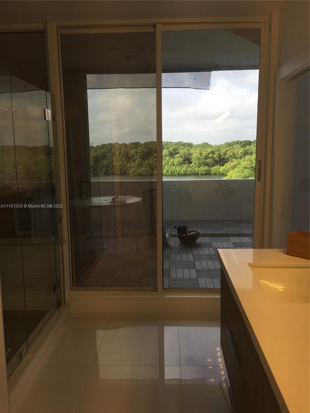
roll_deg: +1.2
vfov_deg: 61.7
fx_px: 346
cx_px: 155
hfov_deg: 48.2
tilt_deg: -7.8
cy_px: 206
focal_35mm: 29
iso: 32
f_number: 2.2
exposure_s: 1/408
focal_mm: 4.15
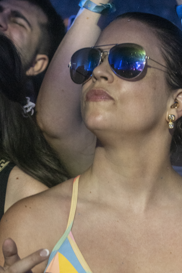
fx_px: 977
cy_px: 151
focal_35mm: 129
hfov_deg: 10.6
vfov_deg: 15.9
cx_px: 135
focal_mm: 70
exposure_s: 1/125
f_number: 2.8
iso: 4000
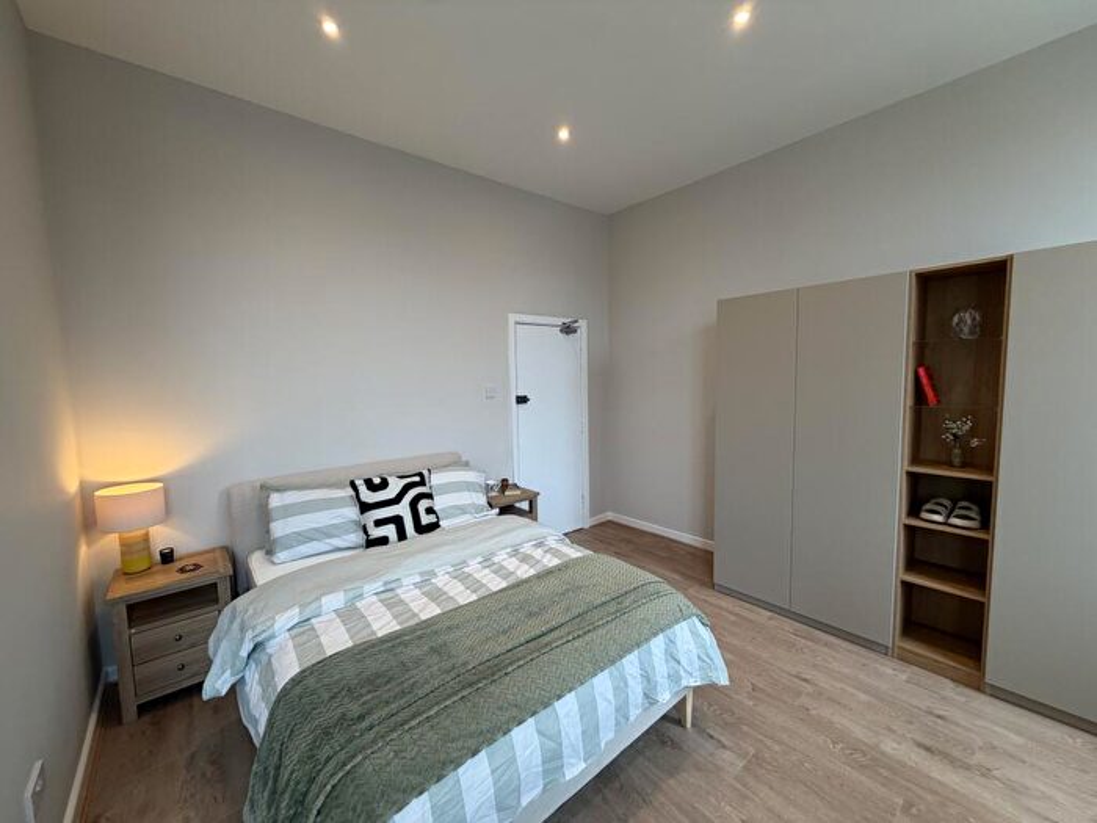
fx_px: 444
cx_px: 548
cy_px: 412
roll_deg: +1.2
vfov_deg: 85.7
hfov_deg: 102.1
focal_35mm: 14
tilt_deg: -5.0
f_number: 2.2
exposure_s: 1/100
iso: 100
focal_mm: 2.22
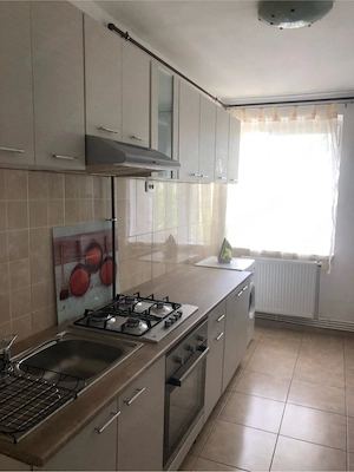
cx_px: 177
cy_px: 236
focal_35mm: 28
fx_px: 382
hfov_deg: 49.7
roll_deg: -1.9
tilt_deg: -7.0
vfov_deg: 63.4
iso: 25
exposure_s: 1/30
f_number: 1.8
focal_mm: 4
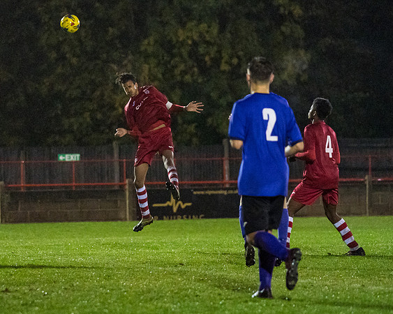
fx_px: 2510
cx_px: 136
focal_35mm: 216
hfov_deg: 8.9
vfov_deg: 7.2
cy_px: 128
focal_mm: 129
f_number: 2.8
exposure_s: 1/1250
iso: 6400
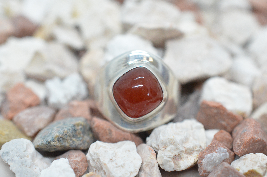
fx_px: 444
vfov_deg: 22.5
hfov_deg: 33.5
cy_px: 88
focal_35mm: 60
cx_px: 134
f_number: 6.3
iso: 4000
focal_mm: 40
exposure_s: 1/1000
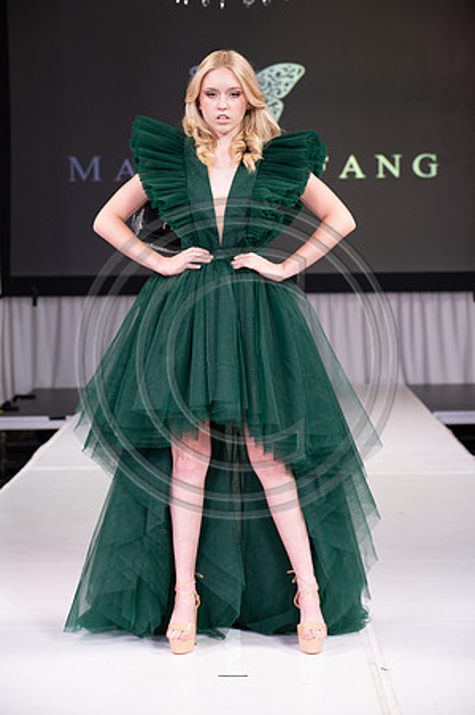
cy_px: 358
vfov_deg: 20.8
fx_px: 1944
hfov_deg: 13.9
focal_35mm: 98
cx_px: 238
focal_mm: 98
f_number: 5.6
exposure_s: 1/400
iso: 2000
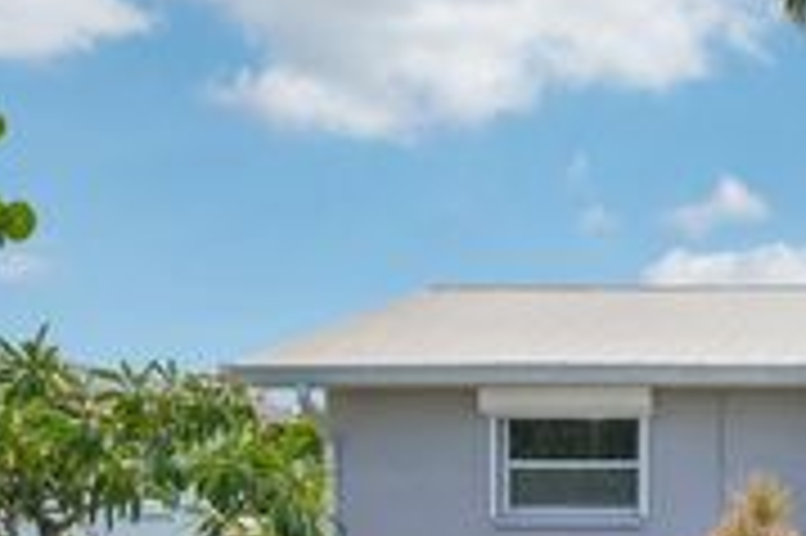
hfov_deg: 21.3
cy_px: 484
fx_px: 1910
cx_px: 1081
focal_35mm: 85
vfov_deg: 15.8
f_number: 8
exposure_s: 1/1600
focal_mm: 30.5
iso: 400
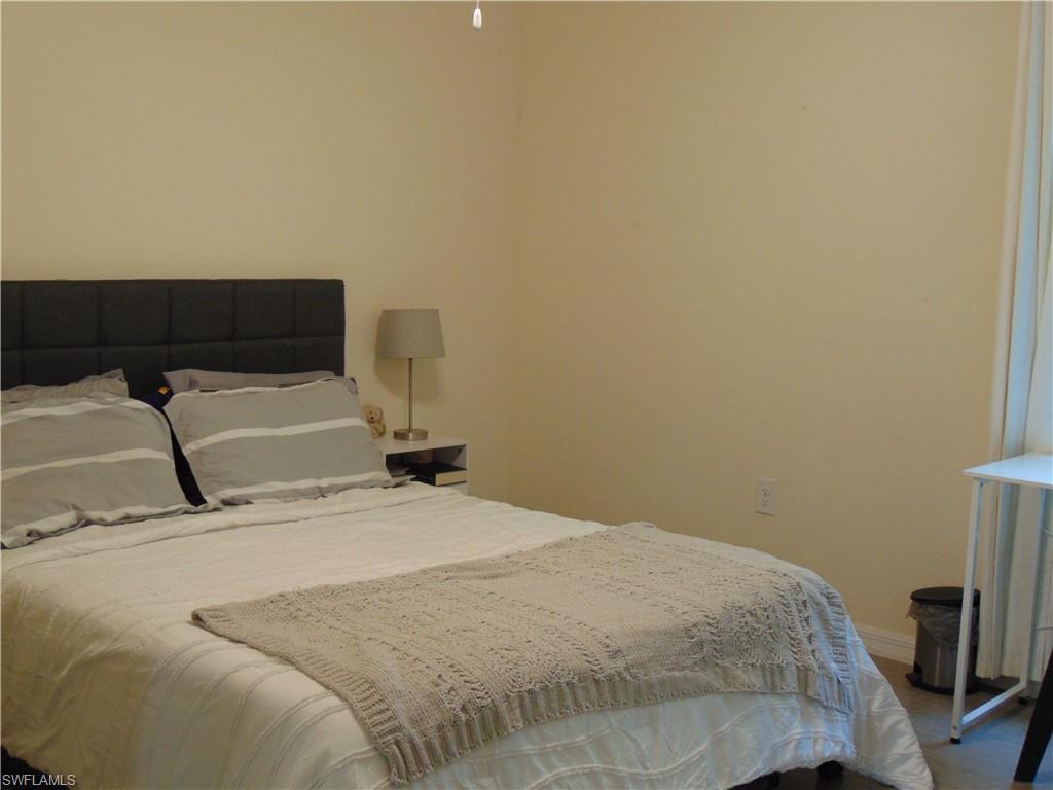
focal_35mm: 42
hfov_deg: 44.8
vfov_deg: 34.3
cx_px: 526
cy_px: 395
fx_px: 1278
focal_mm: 7.6
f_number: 3.3
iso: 160
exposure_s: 1/30
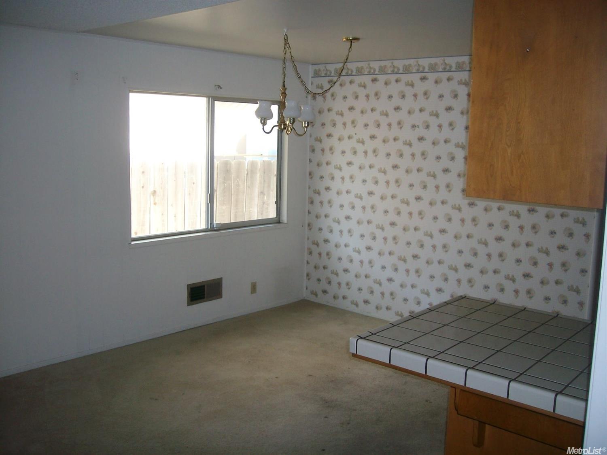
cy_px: 228
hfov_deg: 52.6
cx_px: 304
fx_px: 614
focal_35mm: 35
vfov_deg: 40.7
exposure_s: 1/40
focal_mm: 5.8
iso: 91
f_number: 2.8
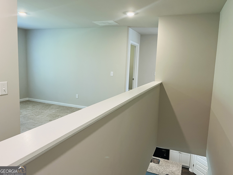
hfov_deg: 67.3
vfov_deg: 53.1
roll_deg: -1.3
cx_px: 116
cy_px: 88
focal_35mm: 26
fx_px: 175
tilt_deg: -7.7
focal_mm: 5.1
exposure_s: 1/60
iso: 100
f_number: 1.6
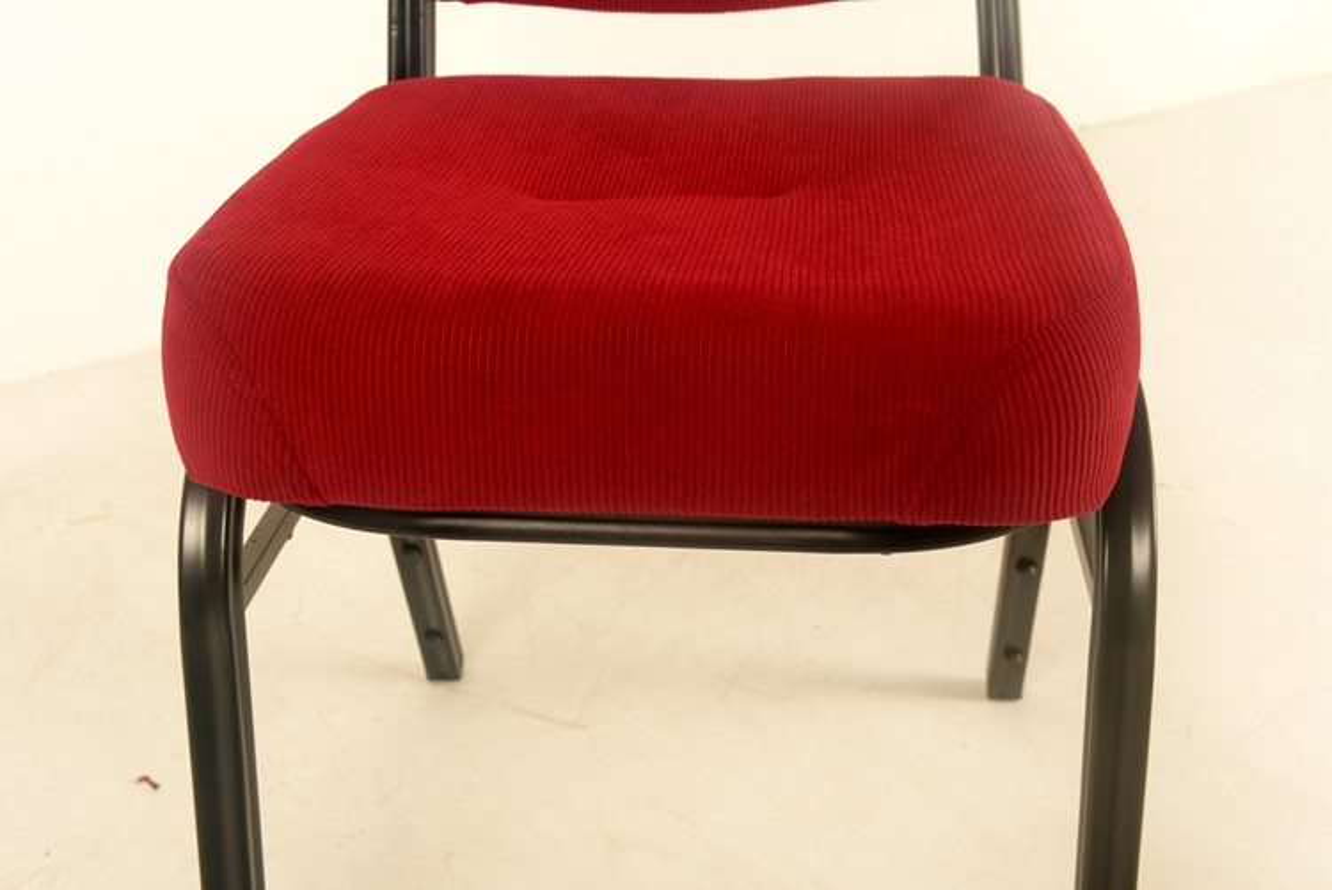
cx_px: 666
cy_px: 445
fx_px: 1777
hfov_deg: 41.1
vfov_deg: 28.1
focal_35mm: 48
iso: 100
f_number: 11
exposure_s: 1/125
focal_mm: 48
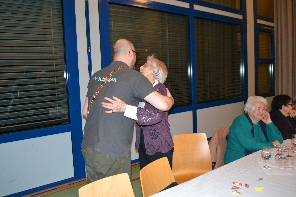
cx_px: 148
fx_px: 247
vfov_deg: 43.6
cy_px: 98
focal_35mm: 30
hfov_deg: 61.9
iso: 3200
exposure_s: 1/60
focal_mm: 20
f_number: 3.8
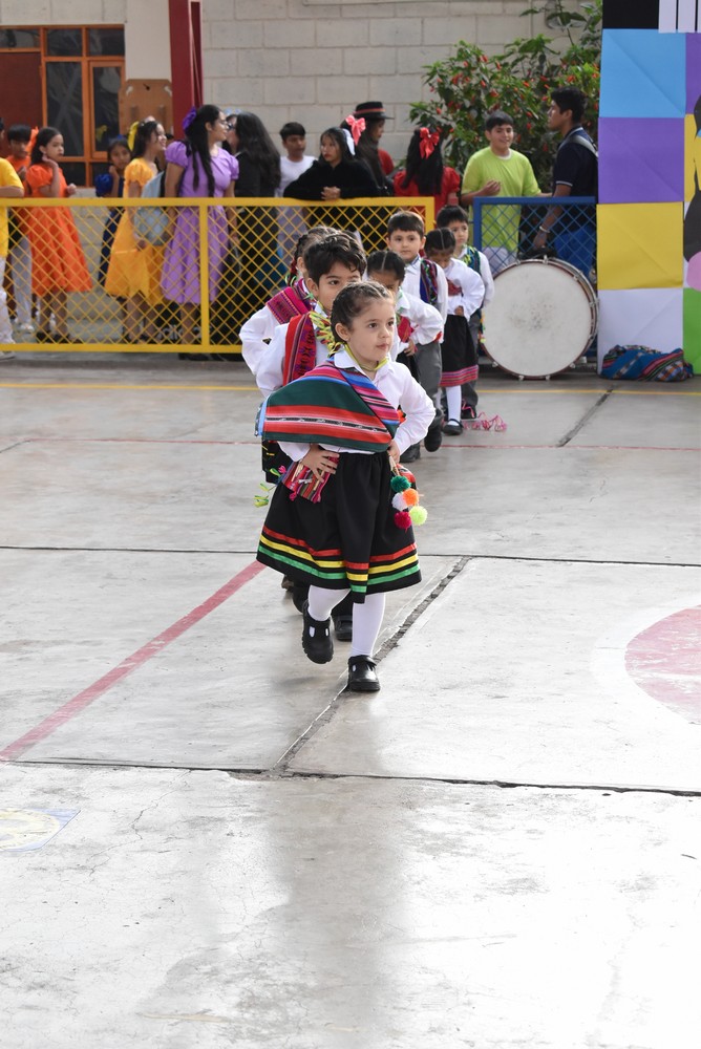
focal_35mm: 82
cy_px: 524
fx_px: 2406
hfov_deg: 16.6
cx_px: 350
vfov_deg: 24.6
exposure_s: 1/500
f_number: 5.6
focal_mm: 55
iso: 1100
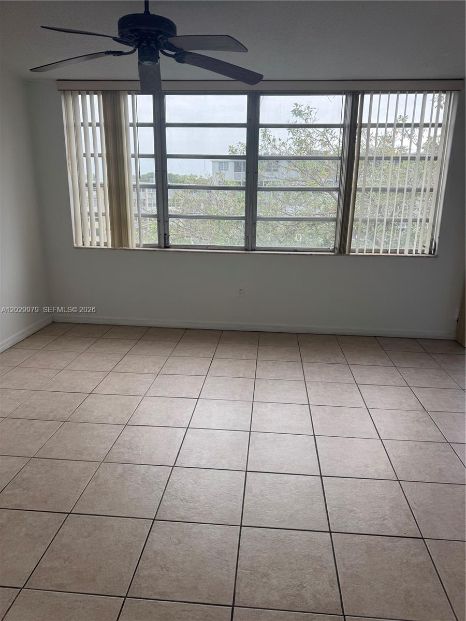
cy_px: 310
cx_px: 233
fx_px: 431
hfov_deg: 56.8
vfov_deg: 71.6
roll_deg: -0.5
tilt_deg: -13.8
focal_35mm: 24
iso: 64
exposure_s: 1/200
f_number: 1.78
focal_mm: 6.76
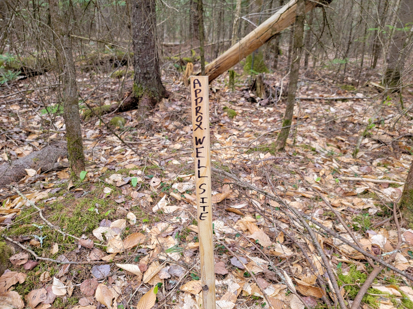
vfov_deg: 56.8
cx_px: 206
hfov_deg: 71.6
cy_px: 154
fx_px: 286
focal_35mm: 24
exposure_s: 1/120
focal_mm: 6.7
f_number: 1.8
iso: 160
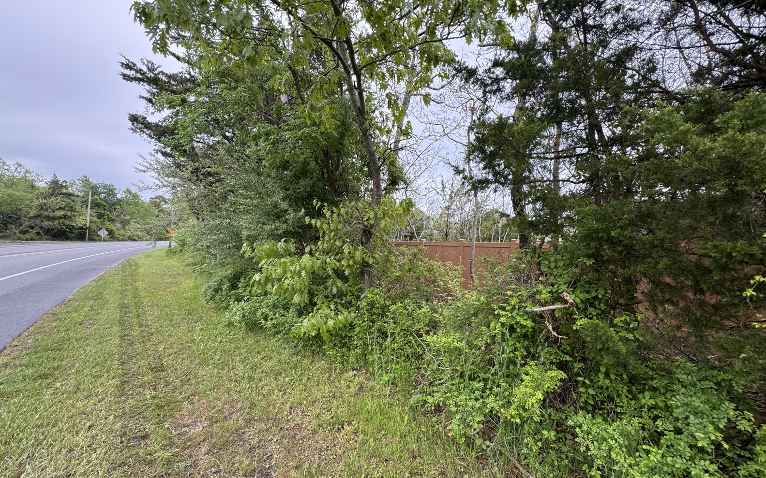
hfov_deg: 101.5
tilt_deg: +3.9
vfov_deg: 74.7
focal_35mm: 15
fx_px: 313
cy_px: 229
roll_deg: -0.5
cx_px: 382
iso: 64
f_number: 2.2
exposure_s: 1/99
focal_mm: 2.22
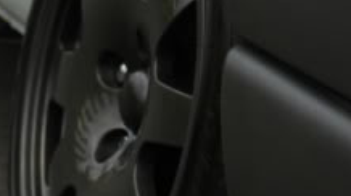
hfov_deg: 8.6
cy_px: -100
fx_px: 2333
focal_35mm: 251
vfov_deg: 4.8
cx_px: 85
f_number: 4.2
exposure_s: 1/60
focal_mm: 34
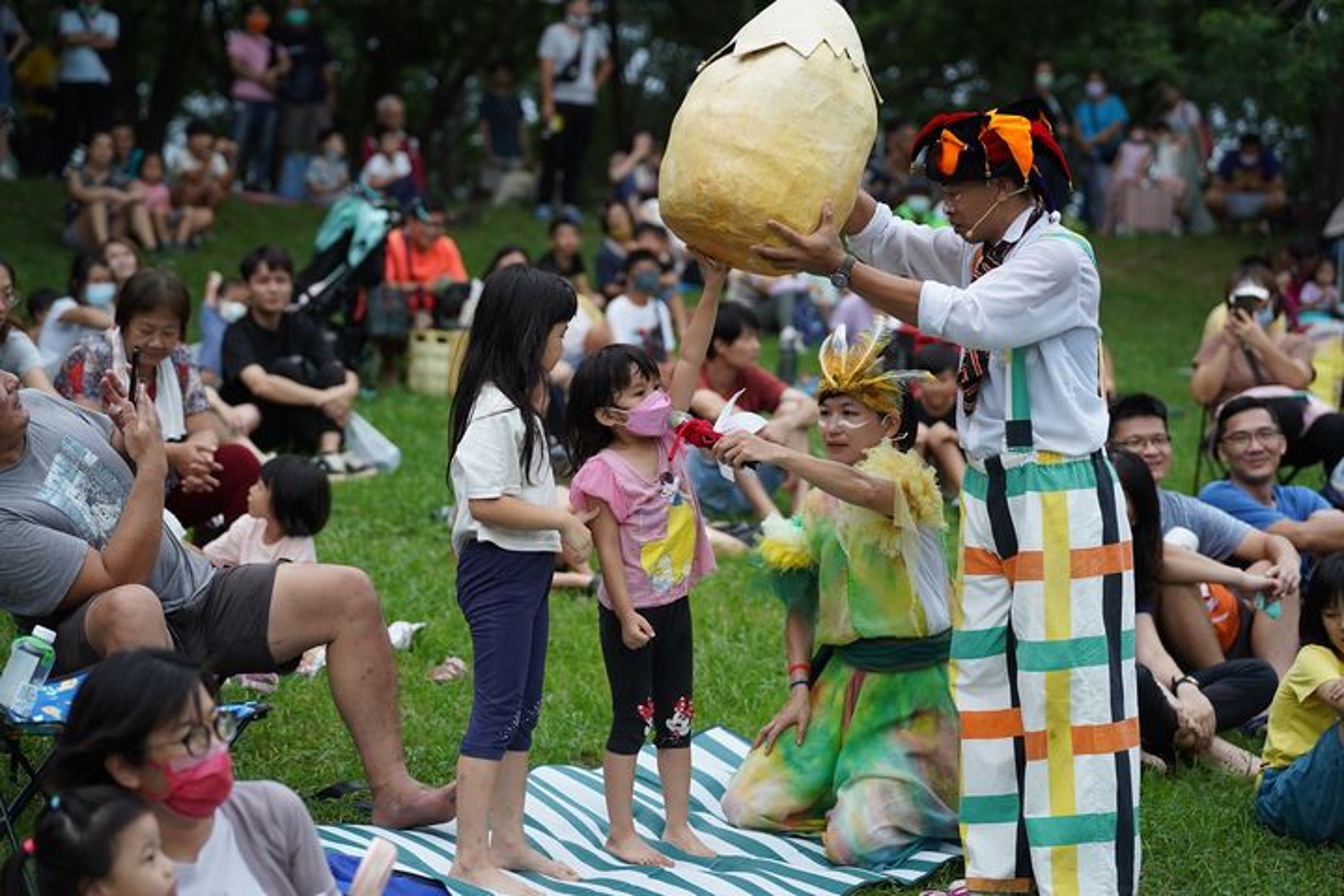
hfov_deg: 27.0
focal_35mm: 75
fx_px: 2800
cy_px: 448
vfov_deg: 18.2
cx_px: 672
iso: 2000
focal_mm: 75
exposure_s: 1/1250
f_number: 2.5
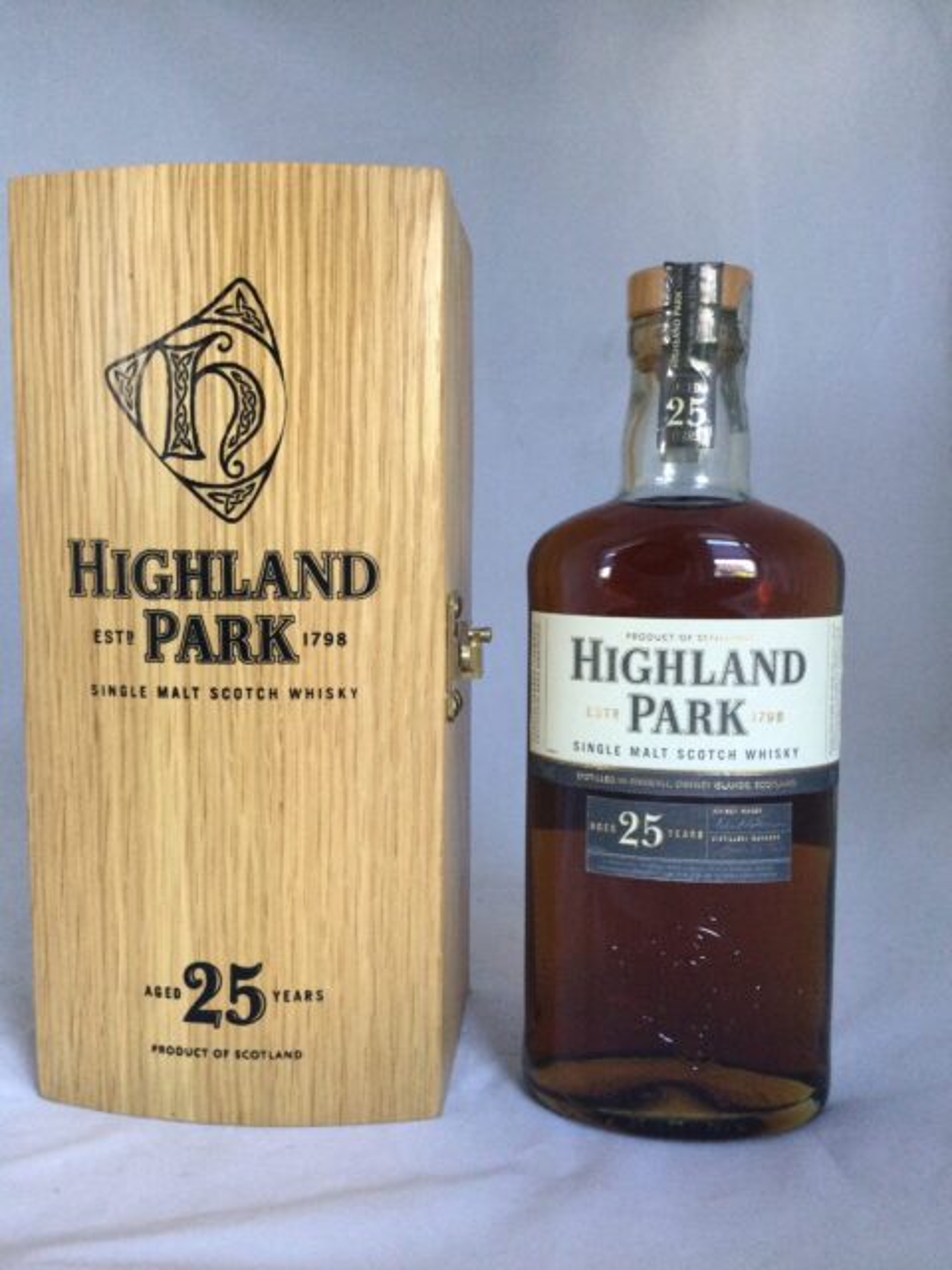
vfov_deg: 58.4
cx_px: 476
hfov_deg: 45.4
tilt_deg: -5.1
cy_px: 635
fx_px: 1137
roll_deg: +0.8
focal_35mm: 31
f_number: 2.4
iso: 125
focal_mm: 3.3
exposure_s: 1/33
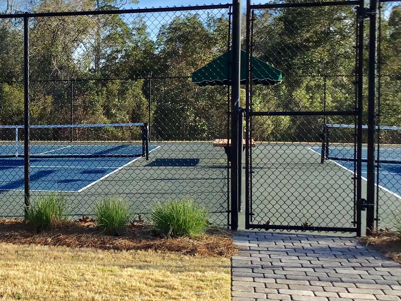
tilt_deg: -4.4
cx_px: 44
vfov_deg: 23.6
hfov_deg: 29.9
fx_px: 718
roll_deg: +0.0
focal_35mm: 62
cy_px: 136
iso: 25
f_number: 2.4
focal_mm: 3.3
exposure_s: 1/769
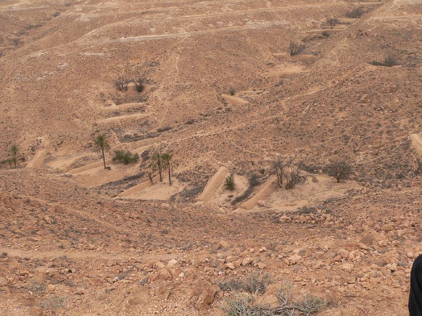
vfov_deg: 39.7
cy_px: 158
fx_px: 439
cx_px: 211
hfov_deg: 51.4
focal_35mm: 36
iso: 80
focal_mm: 6
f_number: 4
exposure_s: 1/400
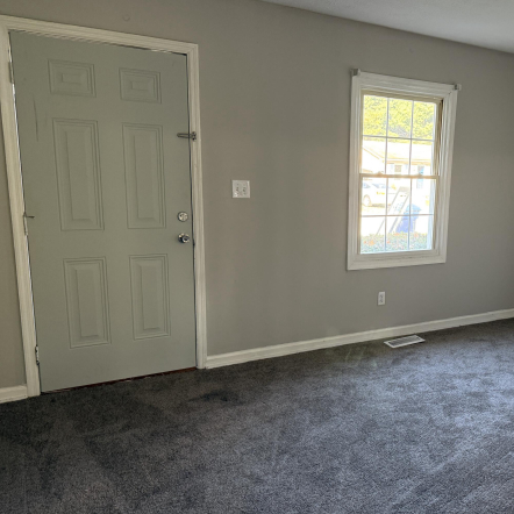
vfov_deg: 51.1
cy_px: 277
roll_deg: -1.5
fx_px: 538
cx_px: 374
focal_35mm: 32
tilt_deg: -10.3
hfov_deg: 49.4
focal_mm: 6.76
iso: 250
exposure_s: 1/60
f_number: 1.78
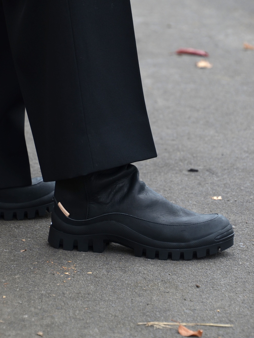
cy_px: 171
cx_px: 126
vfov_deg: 8.9
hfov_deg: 6.7
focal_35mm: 222
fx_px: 2168
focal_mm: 135
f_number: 6
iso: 320
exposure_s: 1/400
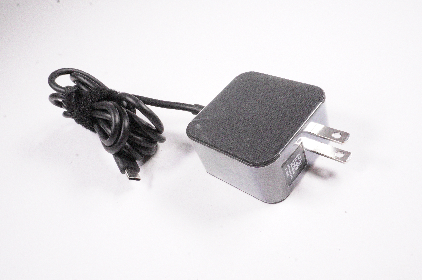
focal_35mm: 30
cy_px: 140
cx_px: 211
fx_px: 351
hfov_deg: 62.0
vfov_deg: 43.5
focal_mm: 20
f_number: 22
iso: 12800
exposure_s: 1/400
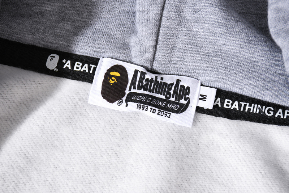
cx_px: 144
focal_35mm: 99
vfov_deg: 13.8
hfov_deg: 20.6
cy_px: 96
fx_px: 795
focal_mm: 66
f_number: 8
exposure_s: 1/125
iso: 50
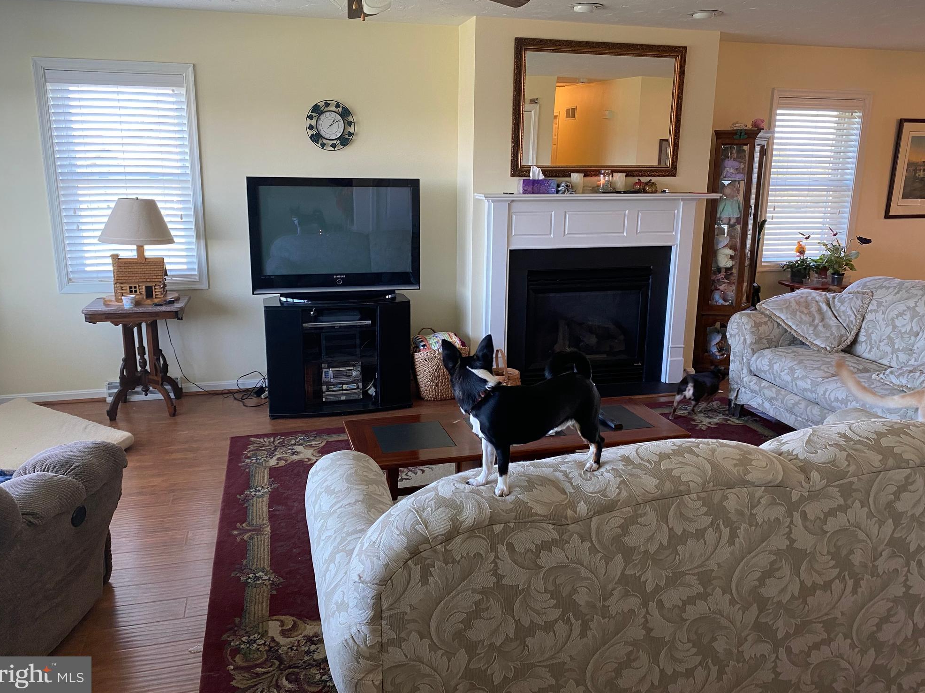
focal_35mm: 27
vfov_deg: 51.3
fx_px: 721
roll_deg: -0.9
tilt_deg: -11.5
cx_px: 455
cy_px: 335
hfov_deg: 65.3
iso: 100
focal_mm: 4.25
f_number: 1.8
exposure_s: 1/60
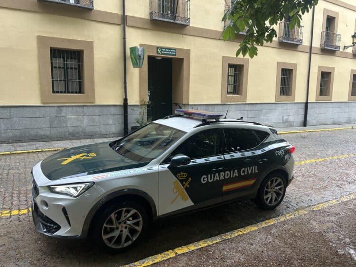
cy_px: 134
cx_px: 178
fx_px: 267
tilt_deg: -8.0
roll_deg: -0.6
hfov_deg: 67.3
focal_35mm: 26
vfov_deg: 53.1
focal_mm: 5.7
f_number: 1.5
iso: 100
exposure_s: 1/68
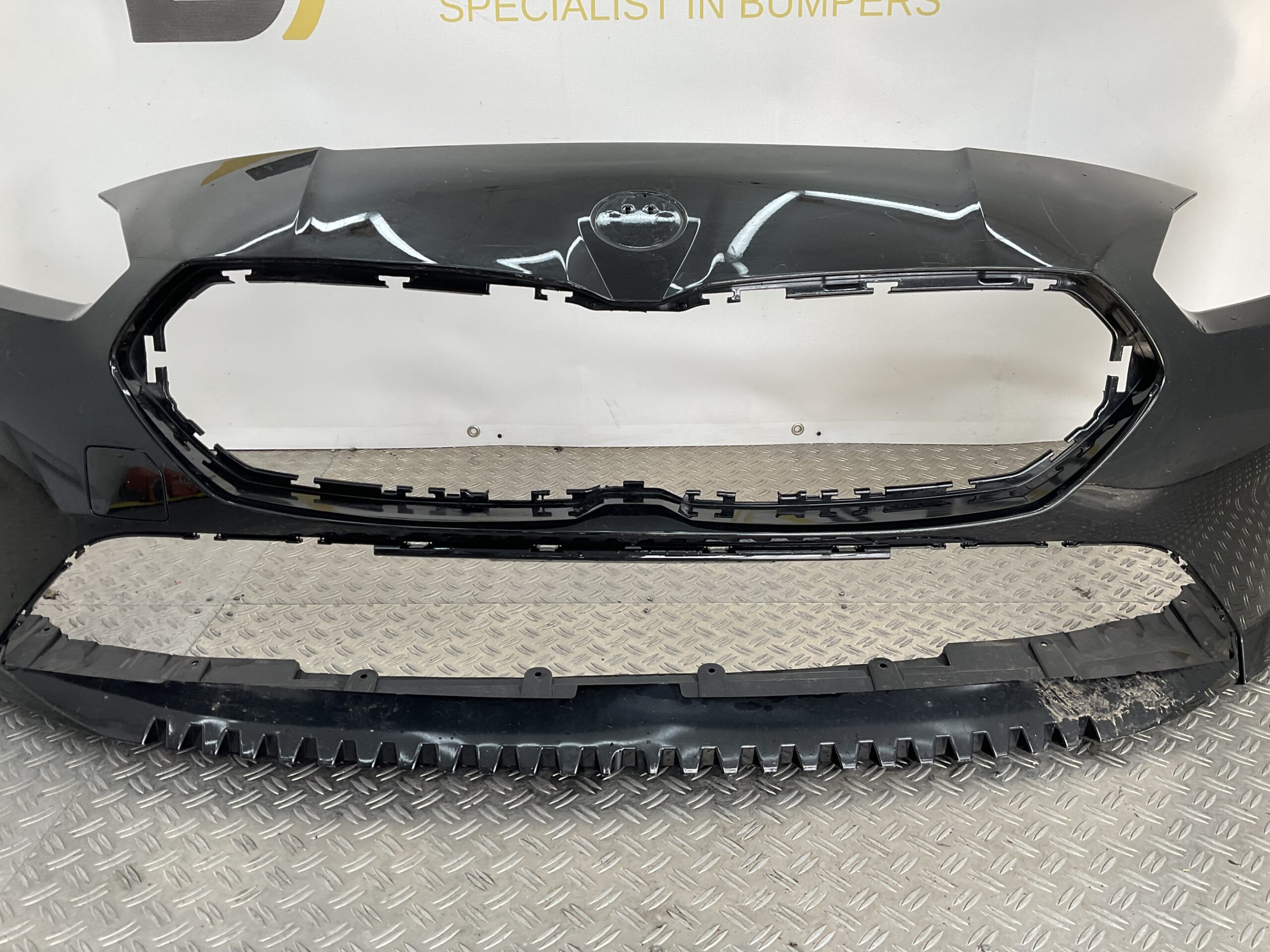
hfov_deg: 61.7
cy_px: 476
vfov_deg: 48.2
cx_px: 635
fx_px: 1064
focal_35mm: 29
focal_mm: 3
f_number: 1.8
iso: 16
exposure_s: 1/178
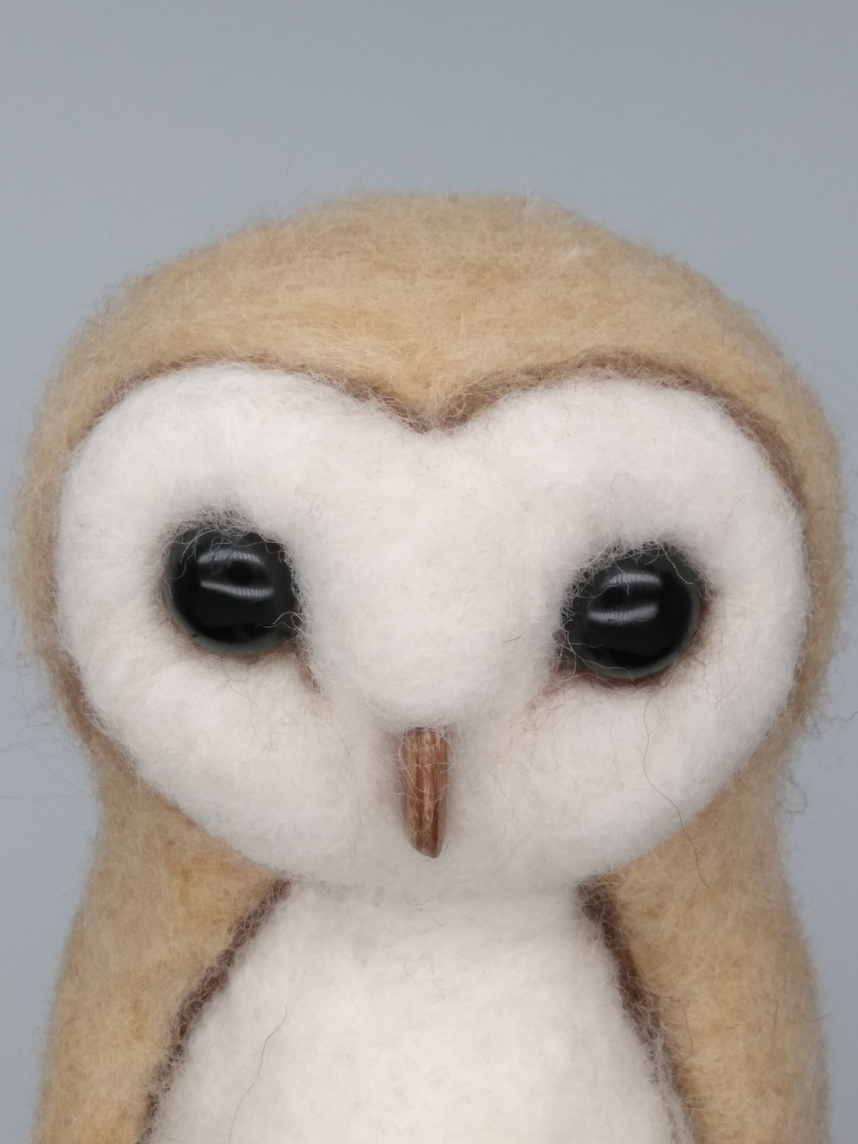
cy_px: 572
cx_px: 429
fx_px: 859
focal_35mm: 26
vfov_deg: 67.3
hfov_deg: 53.1
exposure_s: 1/275
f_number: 2.2
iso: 38
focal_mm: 3.46
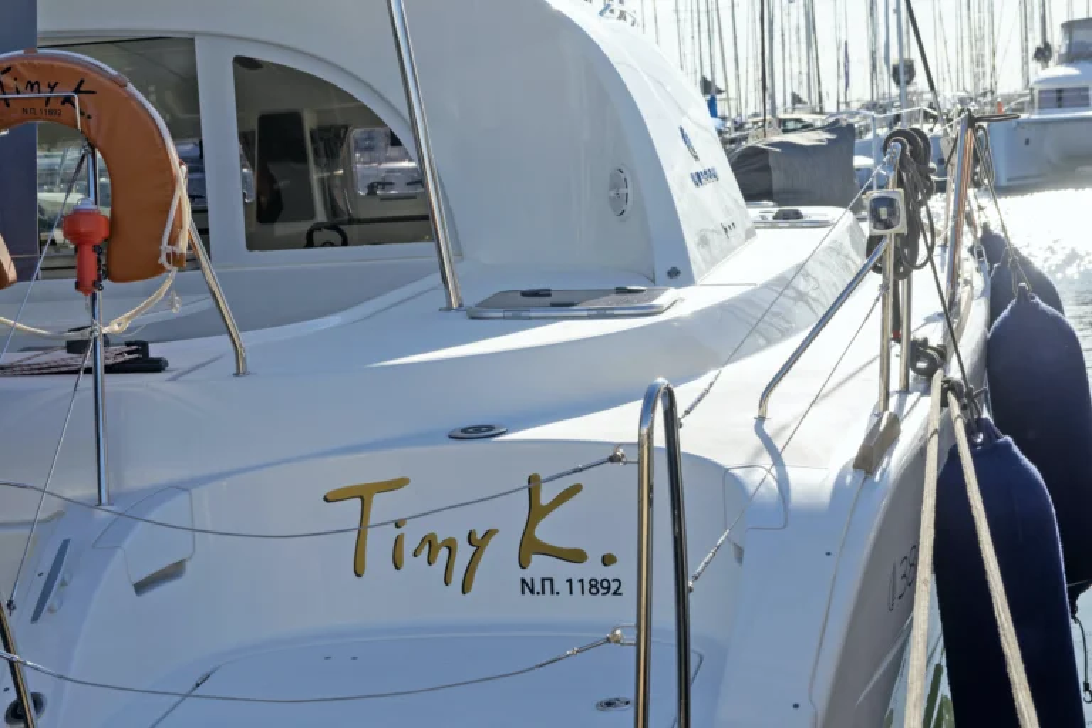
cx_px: 546
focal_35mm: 75
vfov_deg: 18.2
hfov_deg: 27.0
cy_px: 364
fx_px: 2275
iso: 200
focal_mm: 50
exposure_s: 1/640
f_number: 8
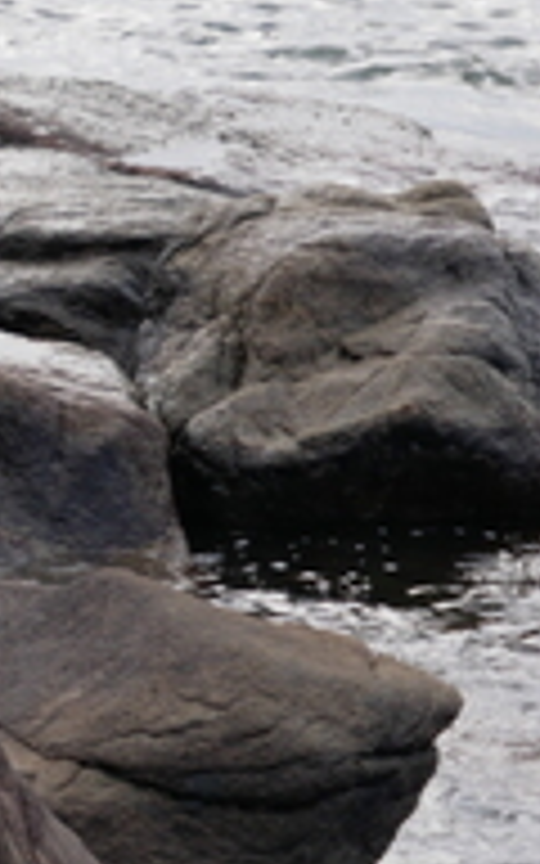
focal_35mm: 397
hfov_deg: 3.3
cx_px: -698
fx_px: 9348
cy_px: 65
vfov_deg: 5.3
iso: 200
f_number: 6.3
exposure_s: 1/250
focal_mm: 60
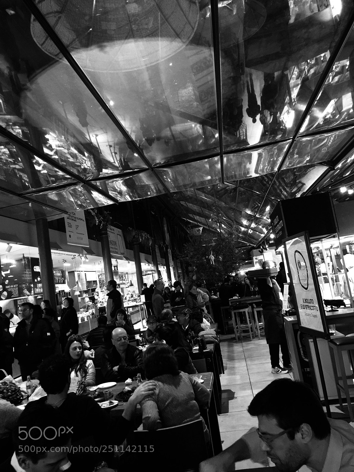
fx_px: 395
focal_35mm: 29
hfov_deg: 48.2
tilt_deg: +7.1
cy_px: 236
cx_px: 177
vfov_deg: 61.7
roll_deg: +9.3
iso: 160
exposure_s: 1/8
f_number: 2.2
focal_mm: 4.15
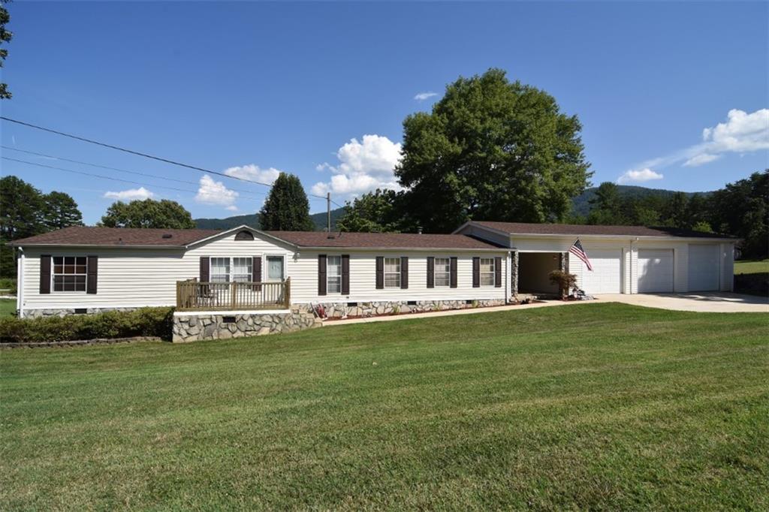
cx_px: 384
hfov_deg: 95.0
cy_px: 256
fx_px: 352
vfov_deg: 72.0
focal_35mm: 16
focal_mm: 11
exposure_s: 1/500
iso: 250
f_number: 8
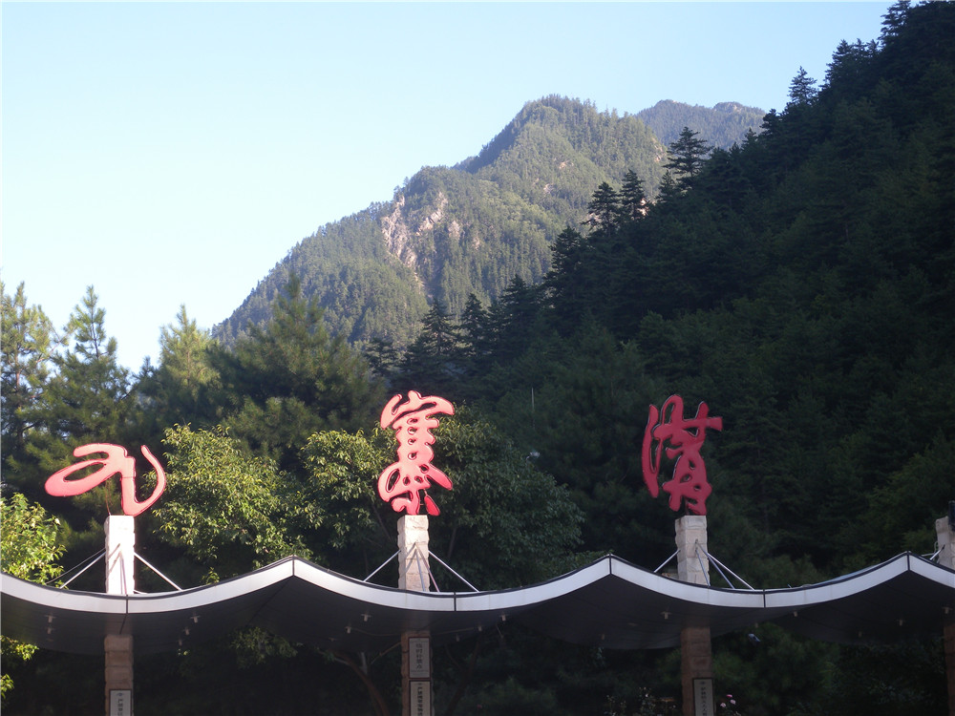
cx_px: 478
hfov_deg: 25.3
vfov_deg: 19.1
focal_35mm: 77
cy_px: 358
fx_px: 2124
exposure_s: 1/104
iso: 64
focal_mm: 16.6
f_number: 4.7
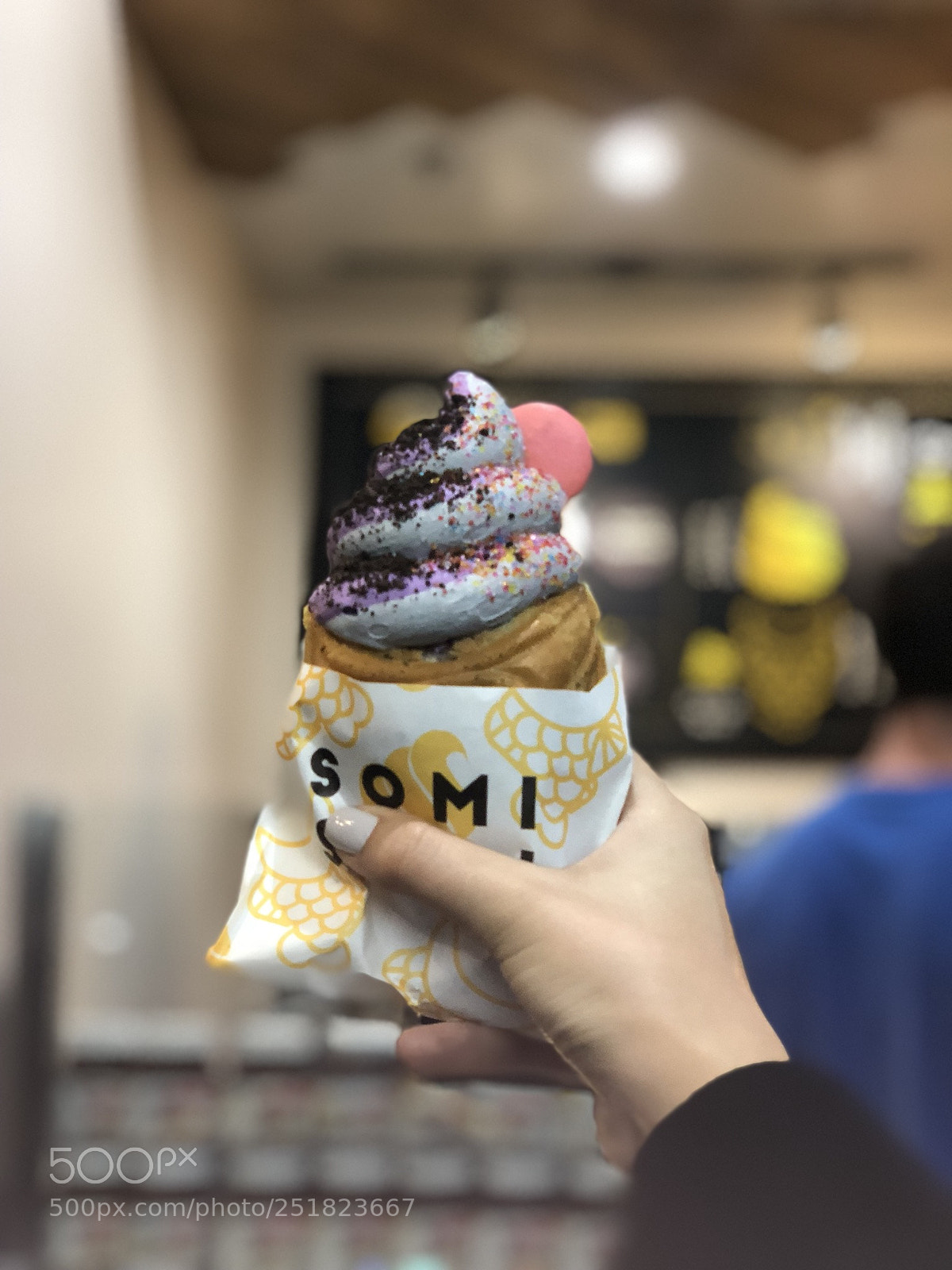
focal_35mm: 52
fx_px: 1907
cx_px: 476
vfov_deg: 36.8
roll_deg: -1.6
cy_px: 635
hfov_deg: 28.0
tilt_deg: +8.2
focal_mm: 6
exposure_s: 1/24
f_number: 2.4
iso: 125
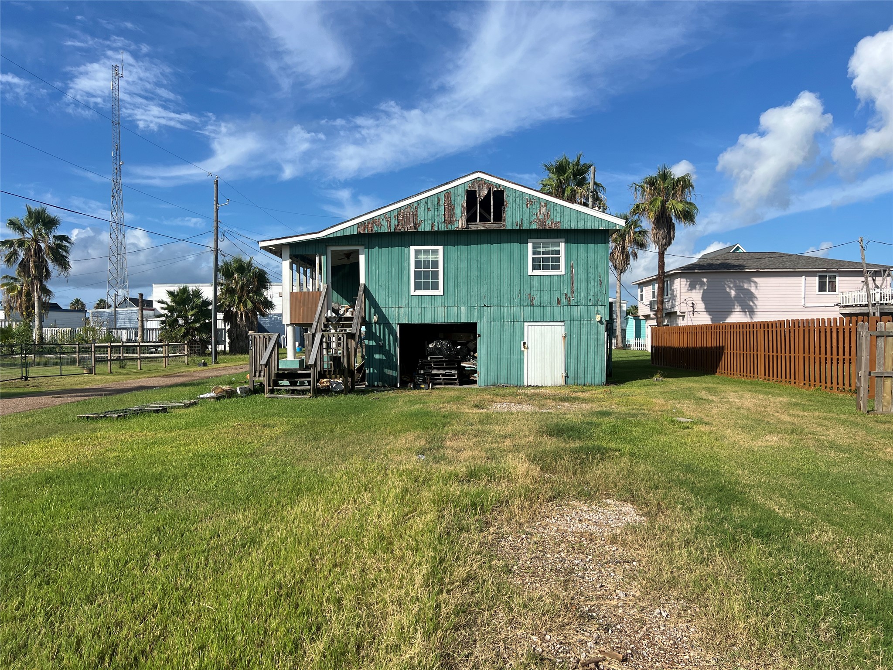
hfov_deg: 67.3
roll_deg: +0.6
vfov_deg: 53.1
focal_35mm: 26
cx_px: 446
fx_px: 671
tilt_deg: -1.9
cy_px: 335
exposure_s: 1/6211
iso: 50
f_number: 1.5
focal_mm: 5.7
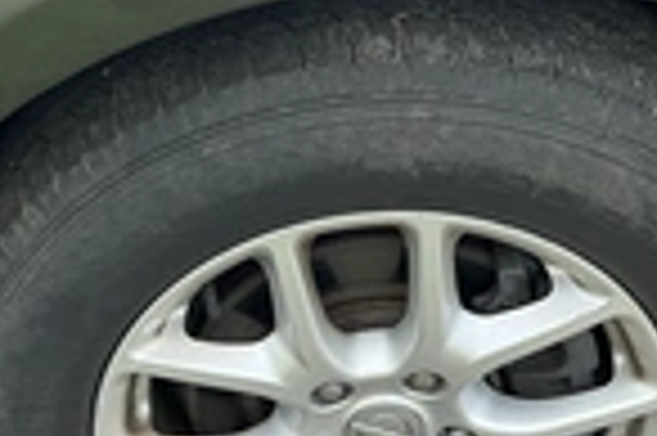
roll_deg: -2.7
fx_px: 1458
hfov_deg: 25.4
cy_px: 184
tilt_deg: -34.5
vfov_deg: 17.0
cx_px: 315
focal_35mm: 80
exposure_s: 1/309
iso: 25
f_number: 1.8
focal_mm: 3
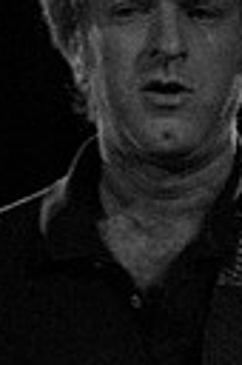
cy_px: 425
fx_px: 3720
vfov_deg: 5.6
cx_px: 138
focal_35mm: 368
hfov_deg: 3.7
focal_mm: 70
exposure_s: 1/25
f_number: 2.8
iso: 1600
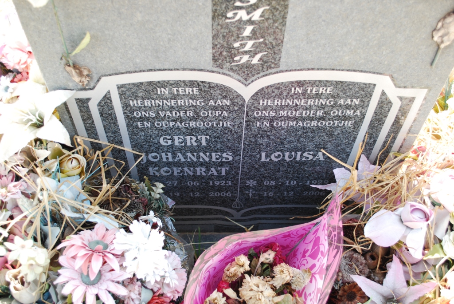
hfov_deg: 53.1
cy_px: 152
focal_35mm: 36
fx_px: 454
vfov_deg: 37.0
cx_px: 227
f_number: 4.5
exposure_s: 1/80
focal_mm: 24
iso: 200
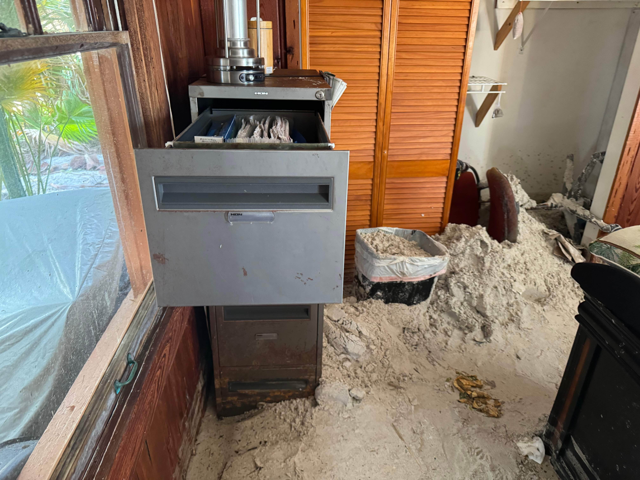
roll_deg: +0.8
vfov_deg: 56.8
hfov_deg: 71.6
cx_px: 320
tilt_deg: -27.9
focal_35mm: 24
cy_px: 240
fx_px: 444
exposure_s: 1/60
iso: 640
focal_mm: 6.76
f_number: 1.78
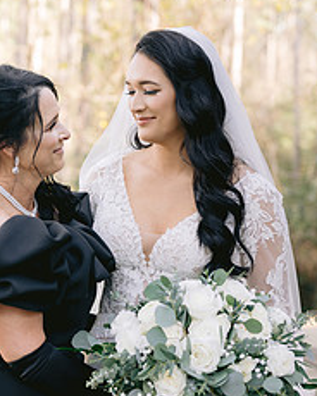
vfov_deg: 20.8
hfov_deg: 16.7
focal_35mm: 92
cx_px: 105
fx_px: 1079
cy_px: 251
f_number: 2.5
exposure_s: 1/320
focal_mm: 50
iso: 400
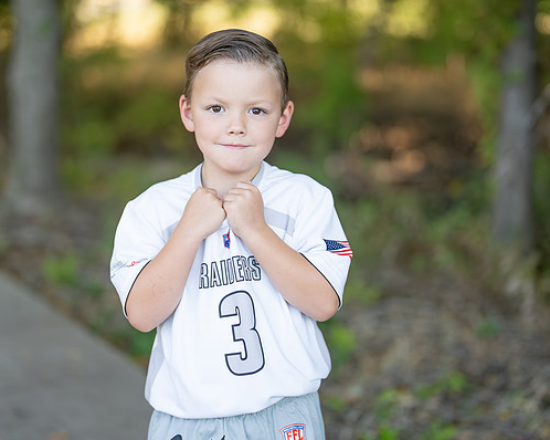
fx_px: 1237
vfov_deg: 20.1
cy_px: 195
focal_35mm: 76
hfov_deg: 25.1
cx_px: 240
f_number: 1.2
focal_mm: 50
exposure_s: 1/1600
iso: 200
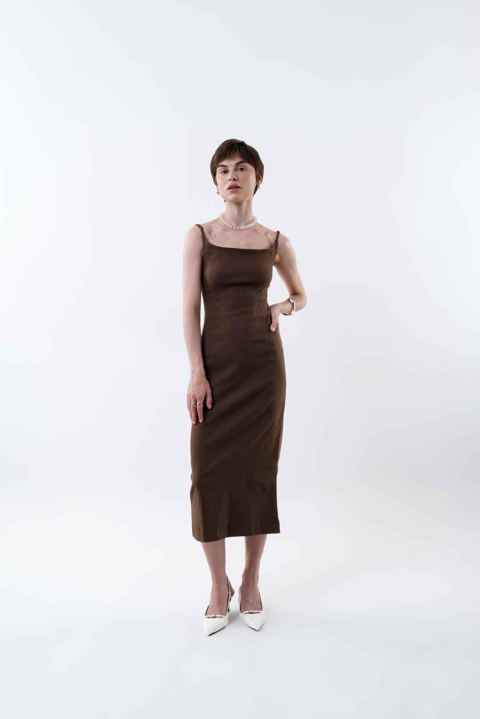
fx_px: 700
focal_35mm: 35
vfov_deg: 54.4
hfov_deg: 37.9
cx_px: 240
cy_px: 360
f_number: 13
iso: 80
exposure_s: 1/125
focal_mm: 23
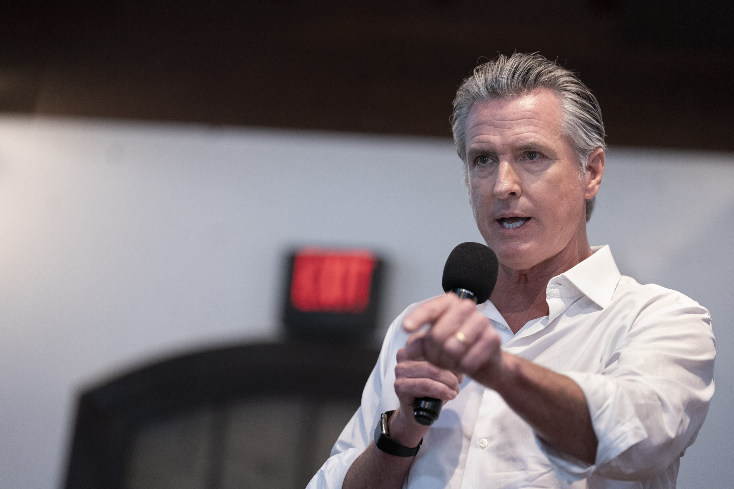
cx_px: 367
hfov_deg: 13.2
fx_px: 3181
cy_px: 244
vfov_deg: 8.8
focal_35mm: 156
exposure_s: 1/200
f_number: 2.8
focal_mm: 156
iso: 10000
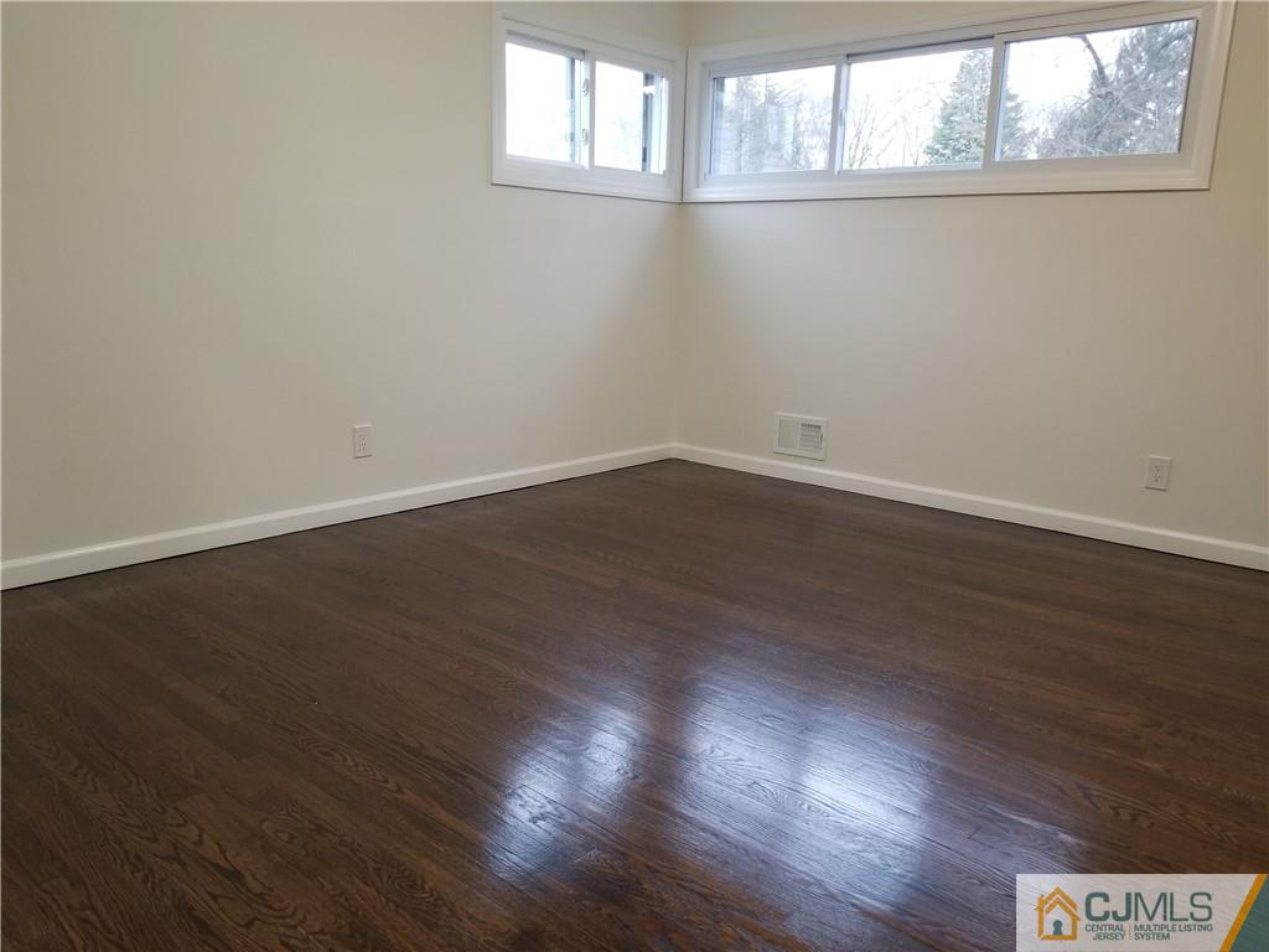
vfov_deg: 53.1
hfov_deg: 67.3
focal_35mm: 26
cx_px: 634
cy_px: 476
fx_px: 953
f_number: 1.7
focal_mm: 4.3
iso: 200
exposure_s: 1/30
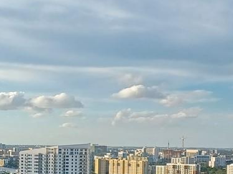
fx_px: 720
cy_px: 153
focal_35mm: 107
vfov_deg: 13.7
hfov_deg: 18.2
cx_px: 49
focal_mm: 4.6
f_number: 1.8
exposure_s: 1/264
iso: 32
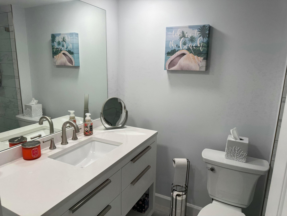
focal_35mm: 24
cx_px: 144
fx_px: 199
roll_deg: -1.2
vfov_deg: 56.8
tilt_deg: -13.4
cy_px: 108
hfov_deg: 71.6
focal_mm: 6.76
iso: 50
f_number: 1.78
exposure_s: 1/120
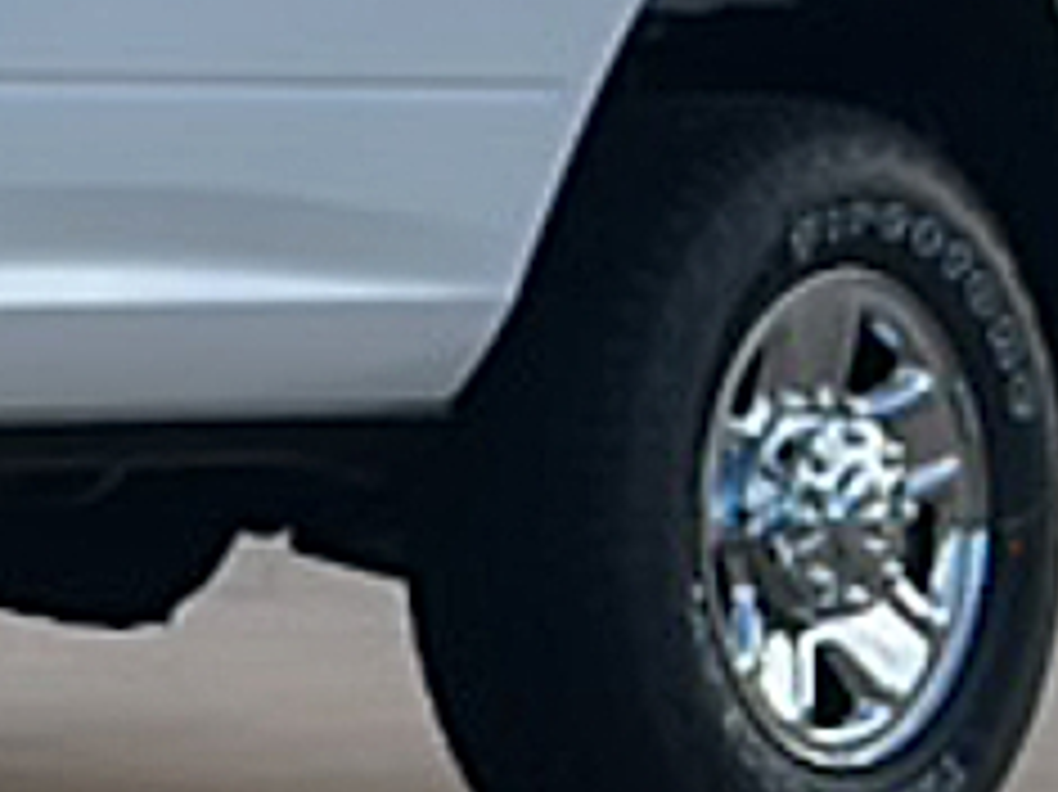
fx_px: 6232
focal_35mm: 204
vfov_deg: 7.2
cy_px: -212
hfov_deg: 8.5
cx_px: -1859
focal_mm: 6.86
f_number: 1.78
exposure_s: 1/1618
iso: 80
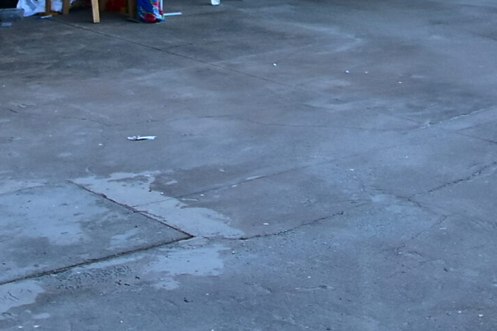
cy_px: -185
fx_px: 1325
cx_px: 389
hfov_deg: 21.0
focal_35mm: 96
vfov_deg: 13.3
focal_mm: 18
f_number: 5.6
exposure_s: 1/125
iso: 500
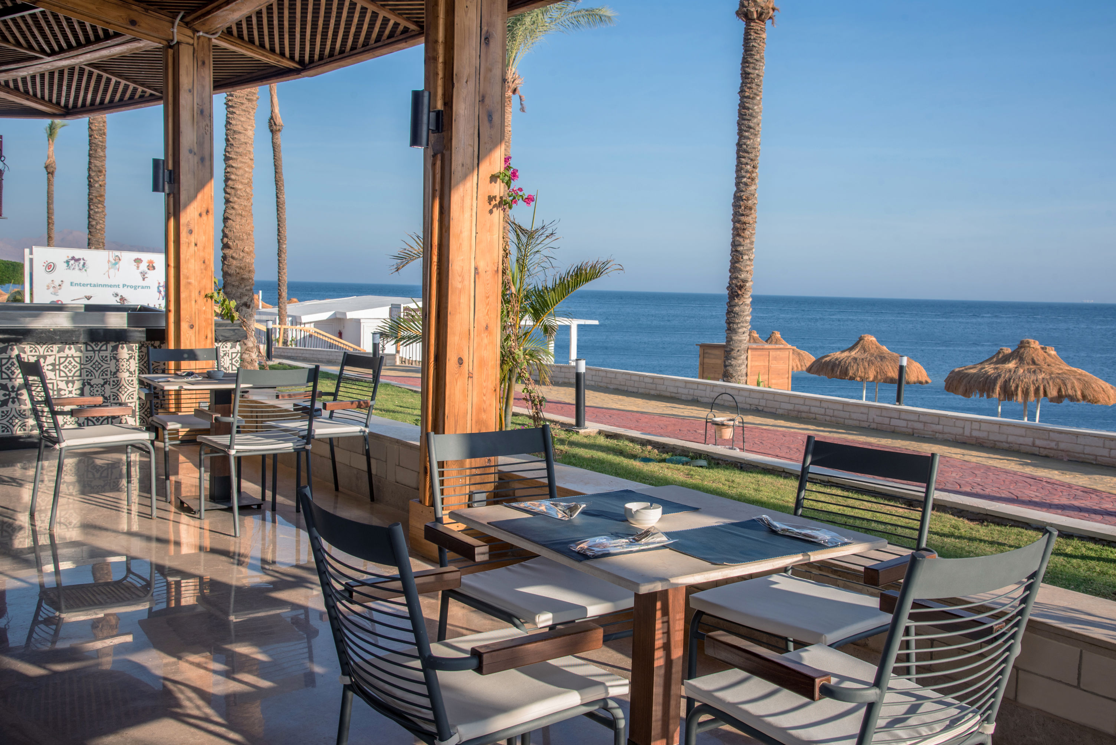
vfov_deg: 38.9
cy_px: 372
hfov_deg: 55.8
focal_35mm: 34
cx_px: 558
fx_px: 1054
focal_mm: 34
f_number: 9
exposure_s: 1/160
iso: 200
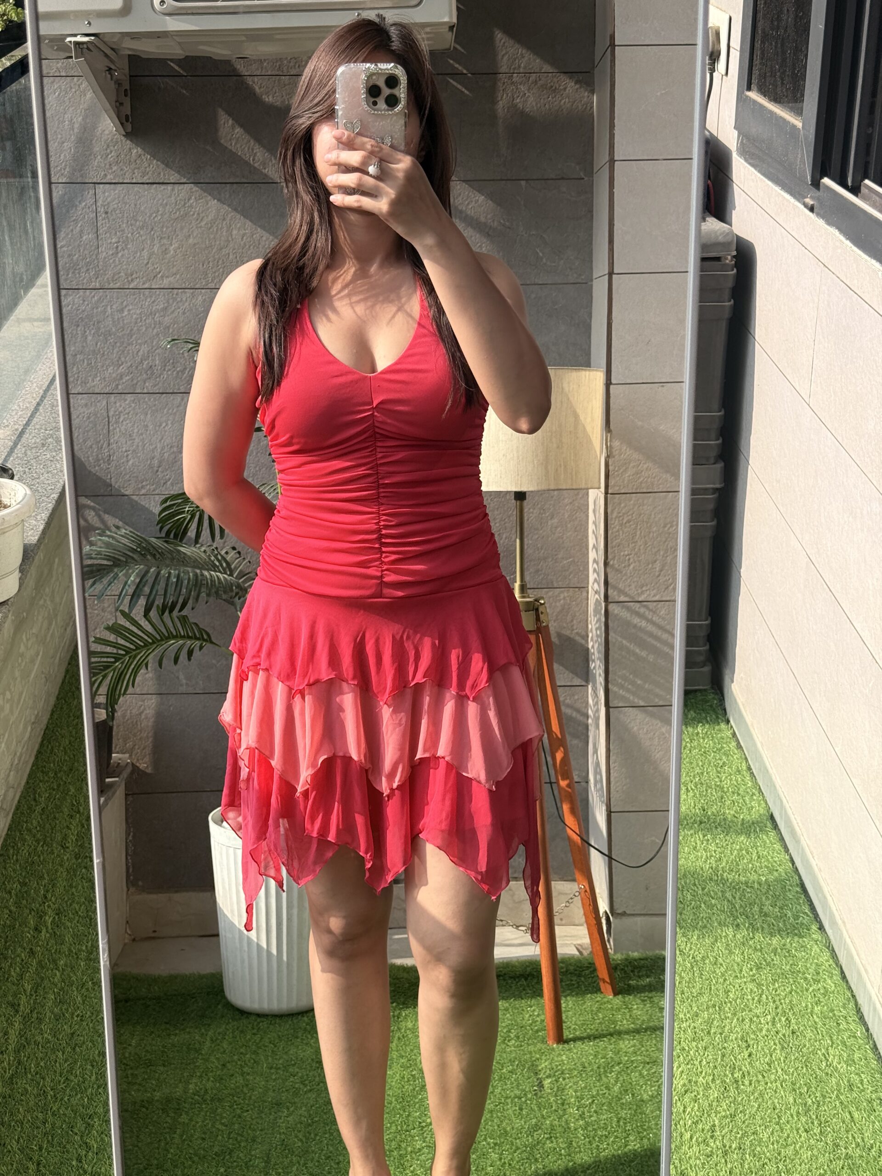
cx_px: 441
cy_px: 588
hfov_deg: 30.3
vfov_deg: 39.7
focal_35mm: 48
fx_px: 1631
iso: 100
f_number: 1.78
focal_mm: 6.76
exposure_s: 1/2415
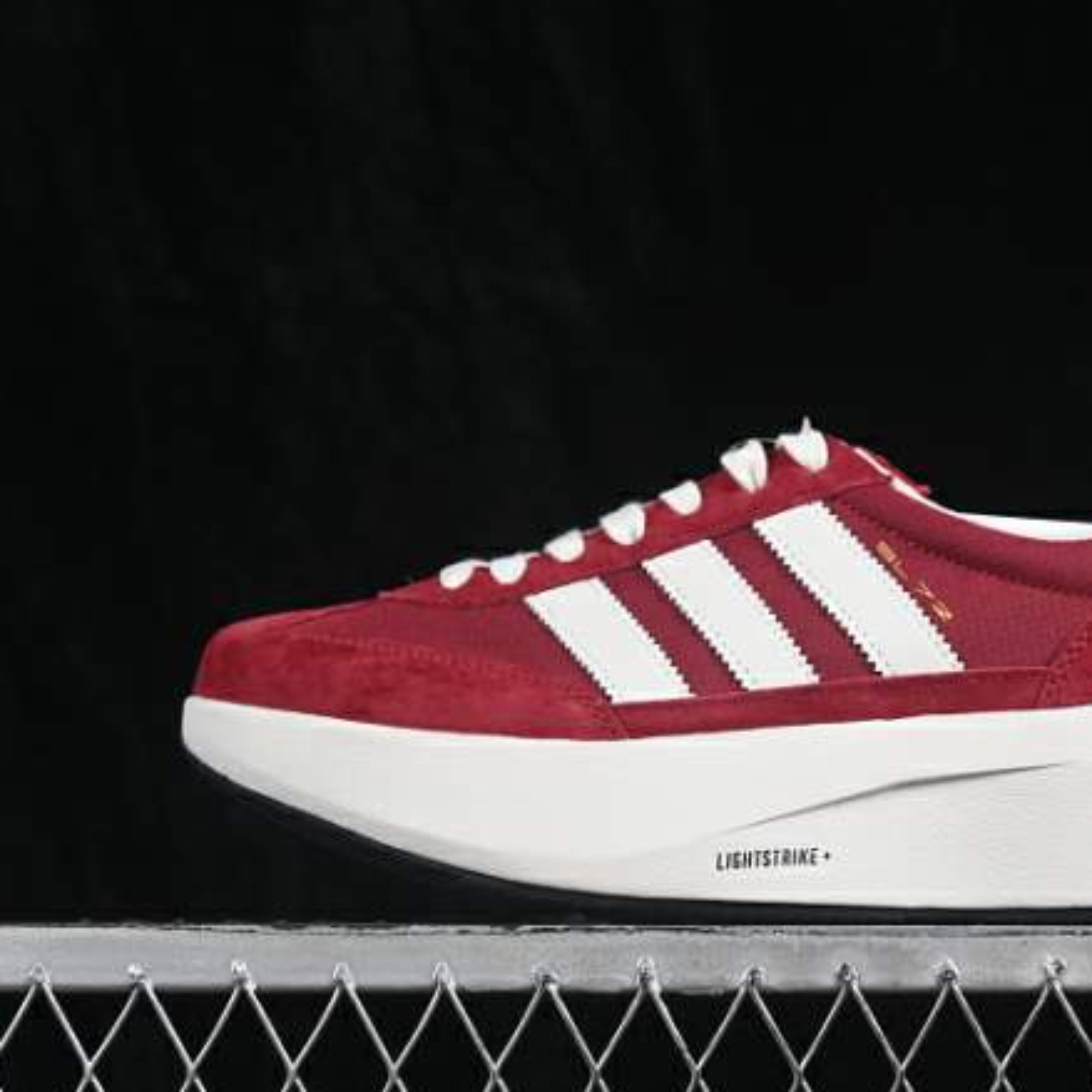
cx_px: 801
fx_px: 3783
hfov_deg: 16.4
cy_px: 552
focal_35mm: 106
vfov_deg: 16.4
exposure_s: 1/80
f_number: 8
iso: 160
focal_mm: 50
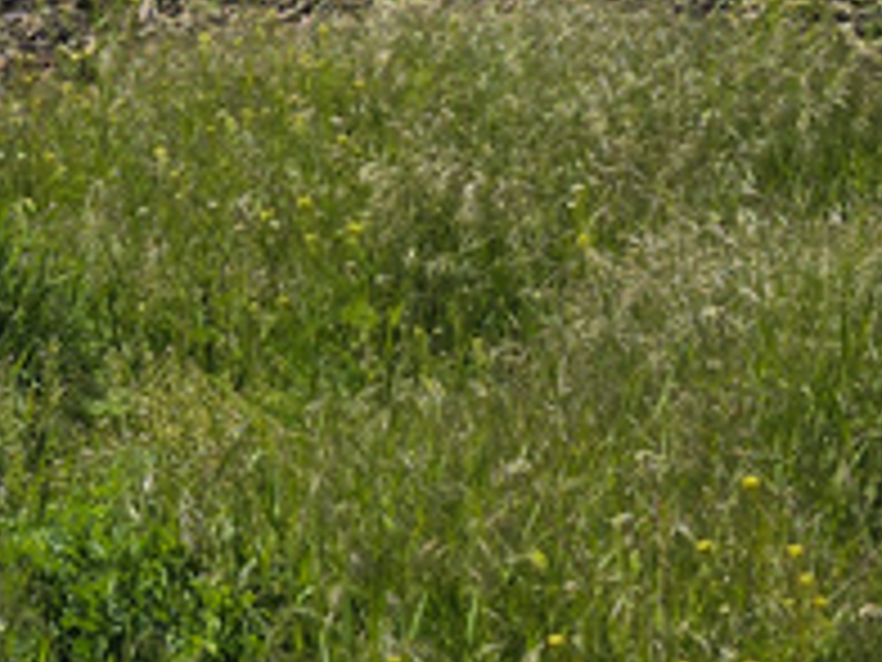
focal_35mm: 120
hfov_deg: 14.3
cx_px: -742
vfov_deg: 11.5
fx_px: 3058
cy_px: -486
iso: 12
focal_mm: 6.3
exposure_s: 1/1610
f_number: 1.7
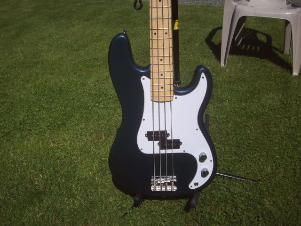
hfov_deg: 50.1
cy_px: 113
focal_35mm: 37
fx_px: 322
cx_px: 150
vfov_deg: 38.7
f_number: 5.6
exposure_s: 1/1009
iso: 80
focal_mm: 6.2
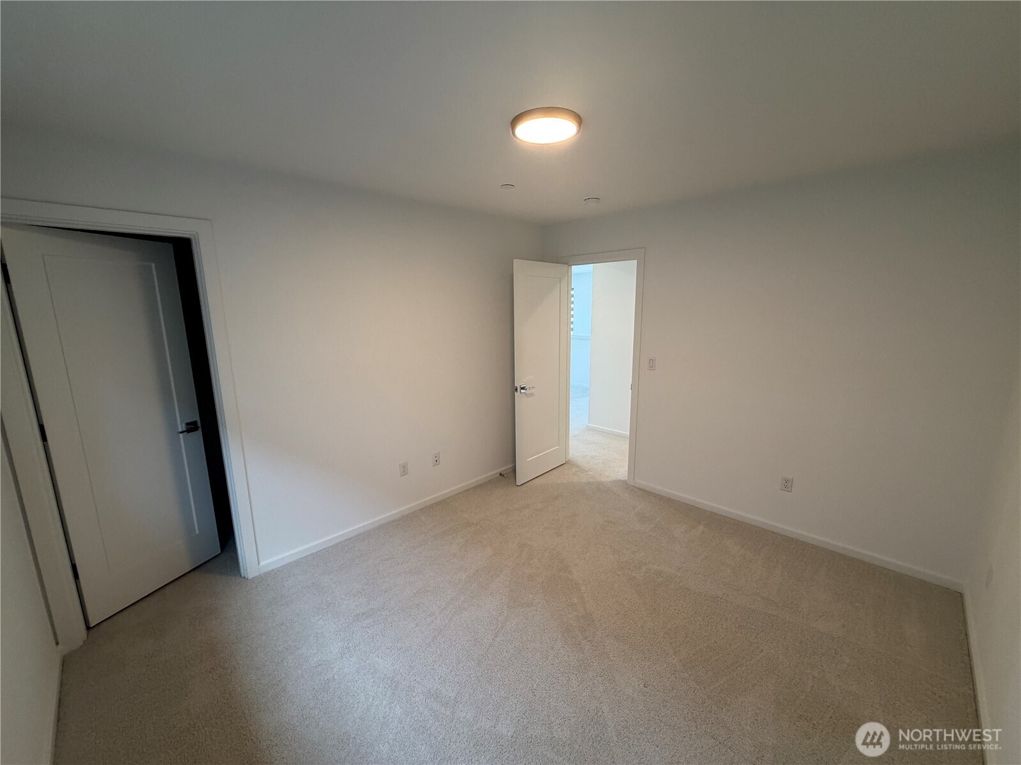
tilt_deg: -9.9
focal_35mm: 14
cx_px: 510
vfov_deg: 85.7
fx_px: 413
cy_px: 382
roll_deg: +1.8
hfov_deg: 102.1
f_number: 2.2
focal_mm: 2.22
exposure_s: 1/120
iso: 200
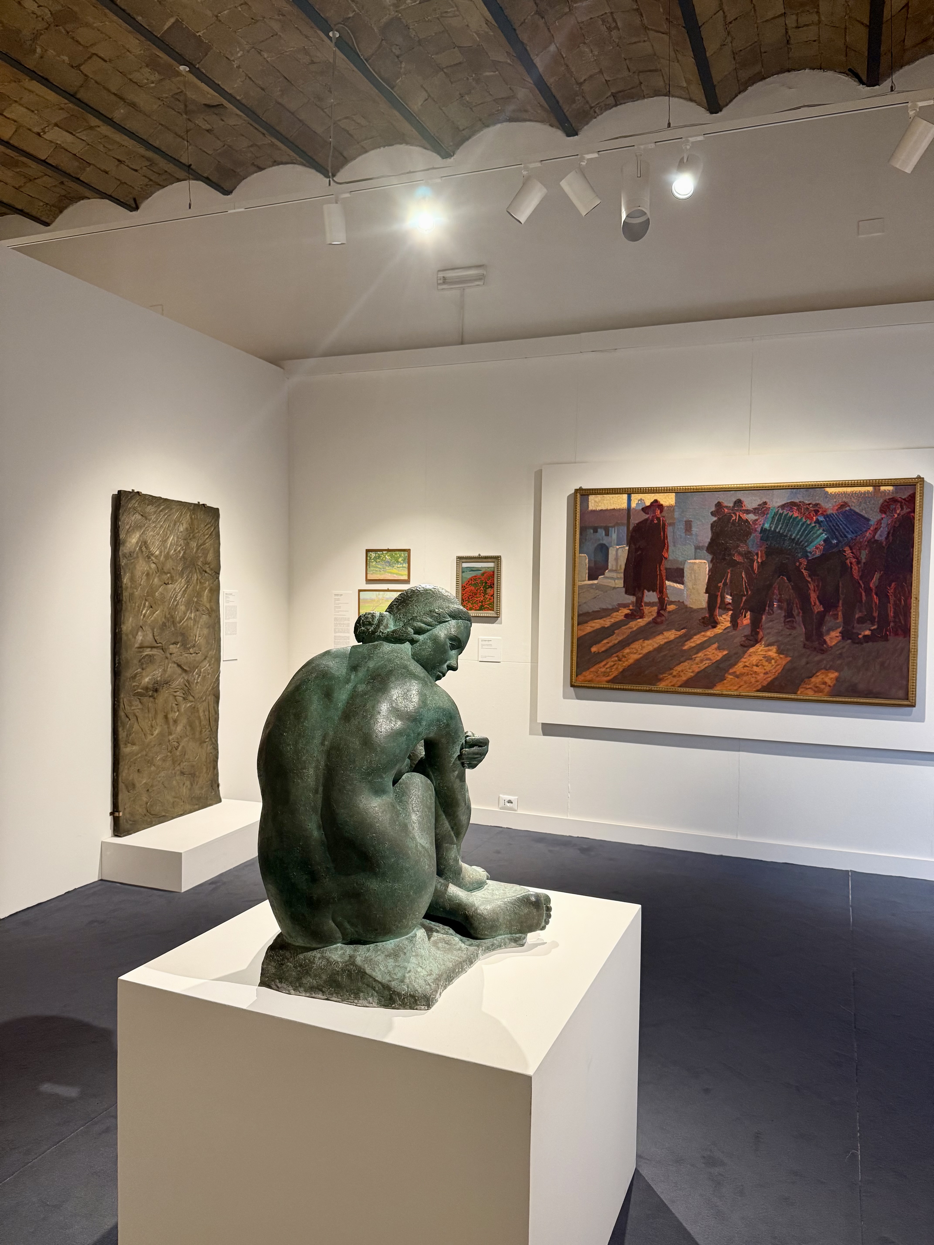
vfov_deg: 71.6
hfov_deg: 56.8
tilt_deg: -1.3
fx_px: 863
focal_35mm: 24
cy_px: 622
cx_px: 467
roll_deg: -1.7
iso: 320
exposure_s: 1/50
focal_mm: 6.76
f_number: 1.78
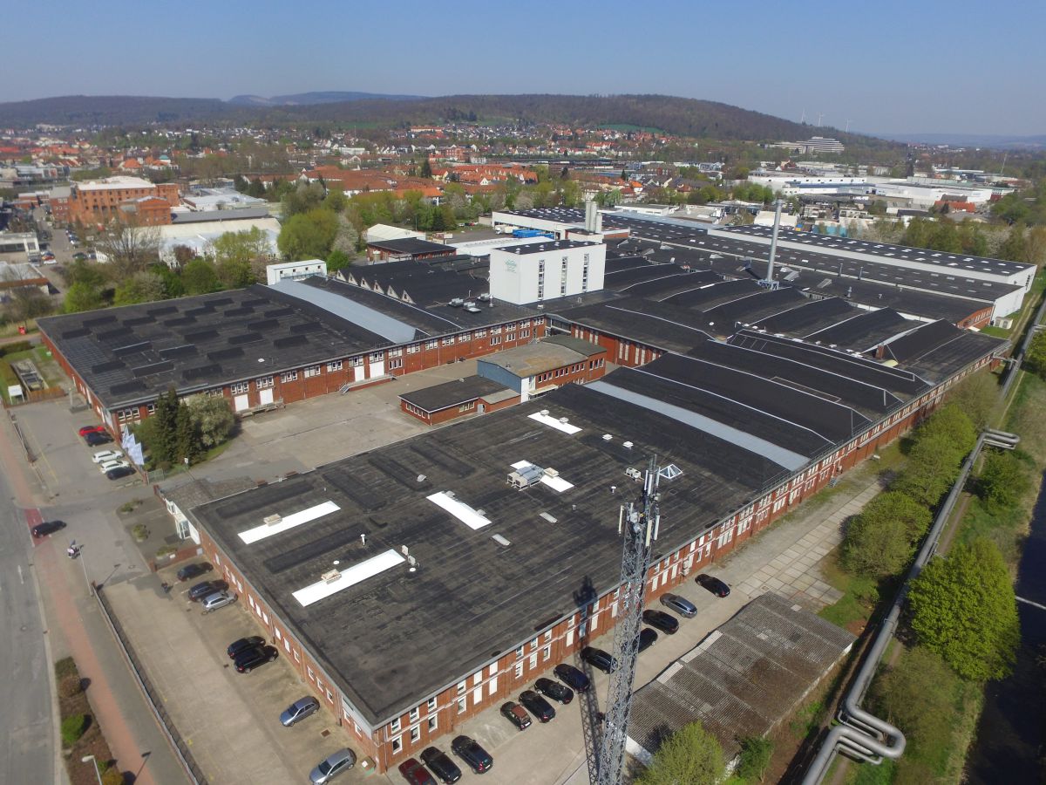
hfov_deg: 81.7
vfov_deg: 66.0
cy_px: 392
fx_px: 604
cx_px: 523
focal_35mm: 20
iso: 100
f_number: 2.8
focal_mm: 3.61
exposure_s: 1/1770
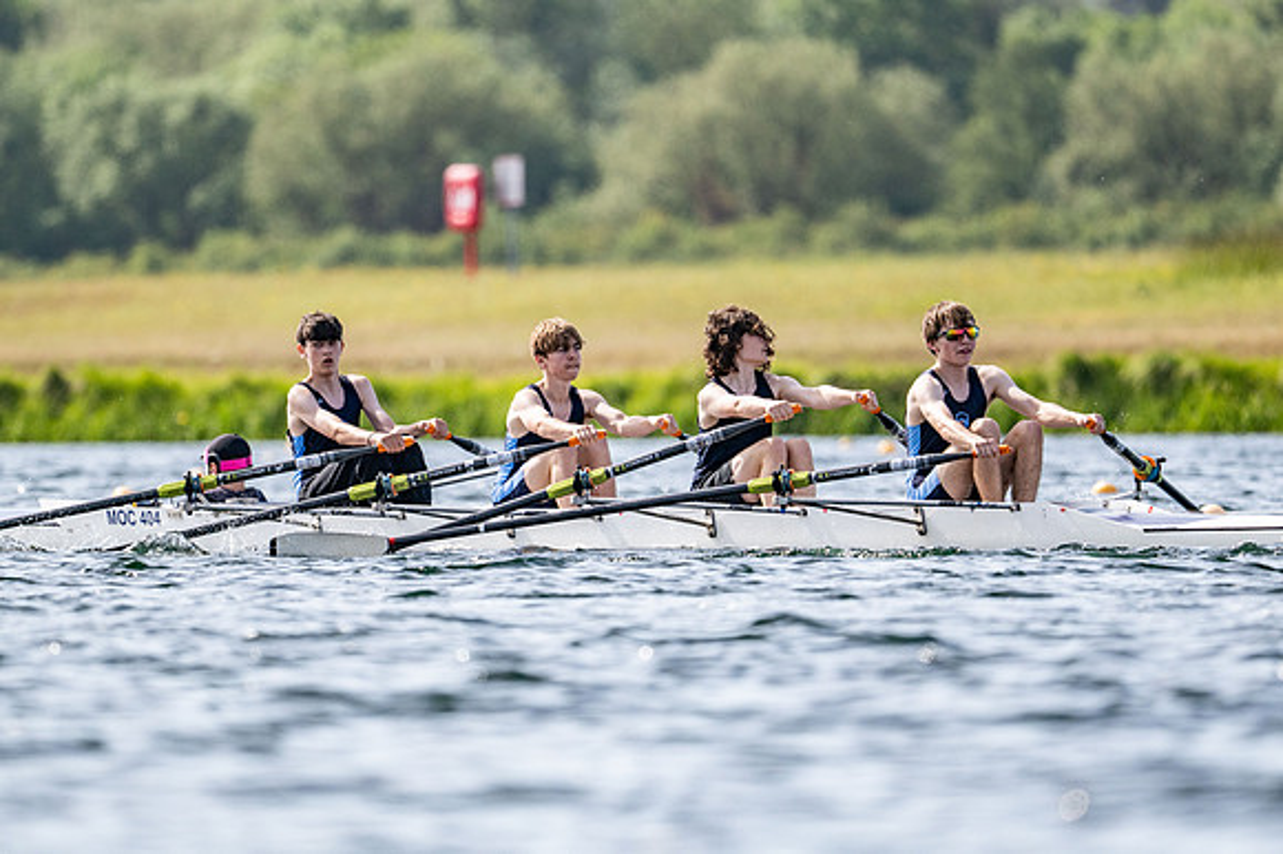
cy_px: 427
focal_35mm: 600
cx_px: 642
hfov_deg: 3.4
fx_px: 21370
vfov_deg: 2.3
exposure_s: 1/2500
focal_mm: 400
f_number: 4.5
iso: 280
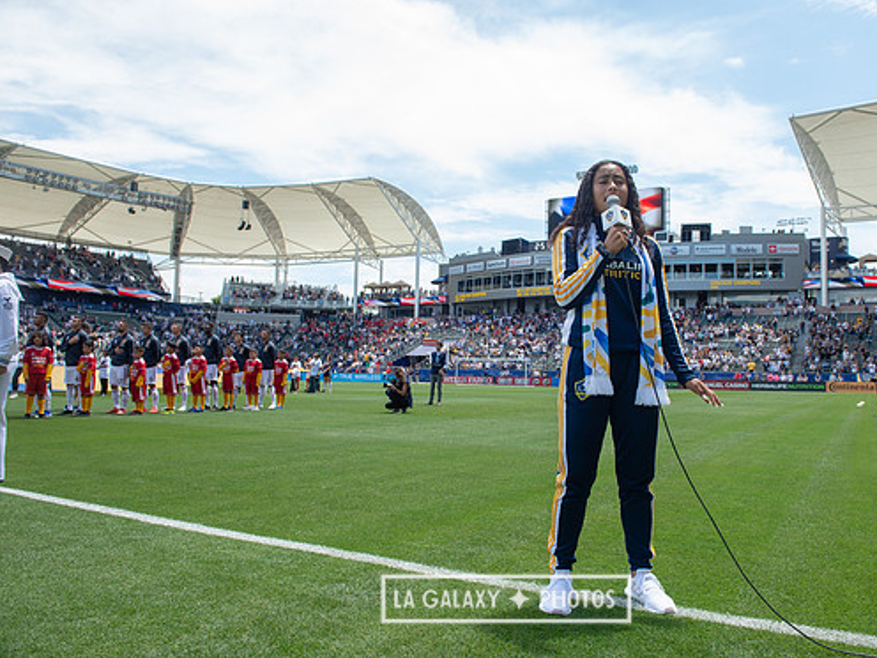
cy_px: 333
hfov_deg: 65.0
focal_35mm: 27
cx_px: 506
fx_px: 684
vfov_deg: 51.4
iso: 200
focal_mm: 24
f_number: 5.6
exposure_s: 1/400
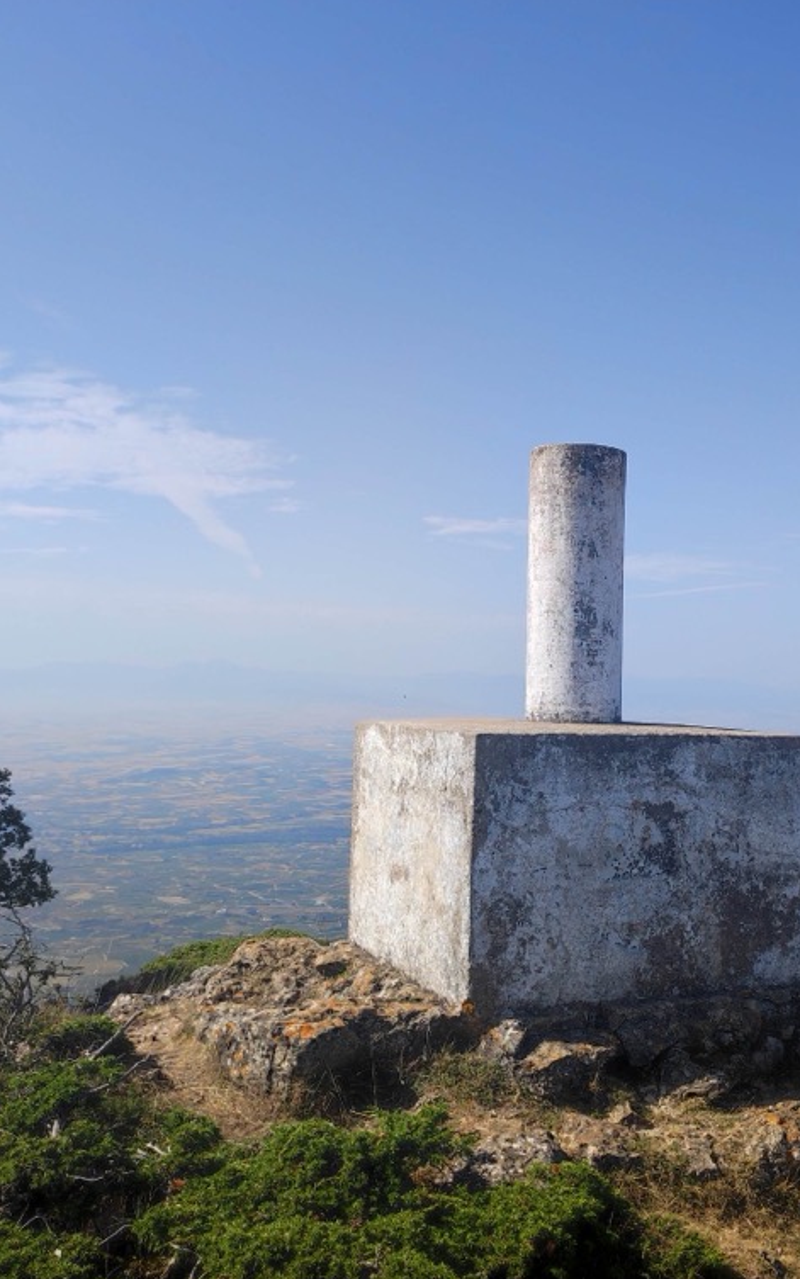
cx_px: 596
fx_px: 1255
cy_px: 640
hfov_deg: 34.6
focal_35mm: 36
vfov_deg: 54.0
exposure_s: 1/679
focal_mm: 4.7
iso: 50
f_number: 1.79
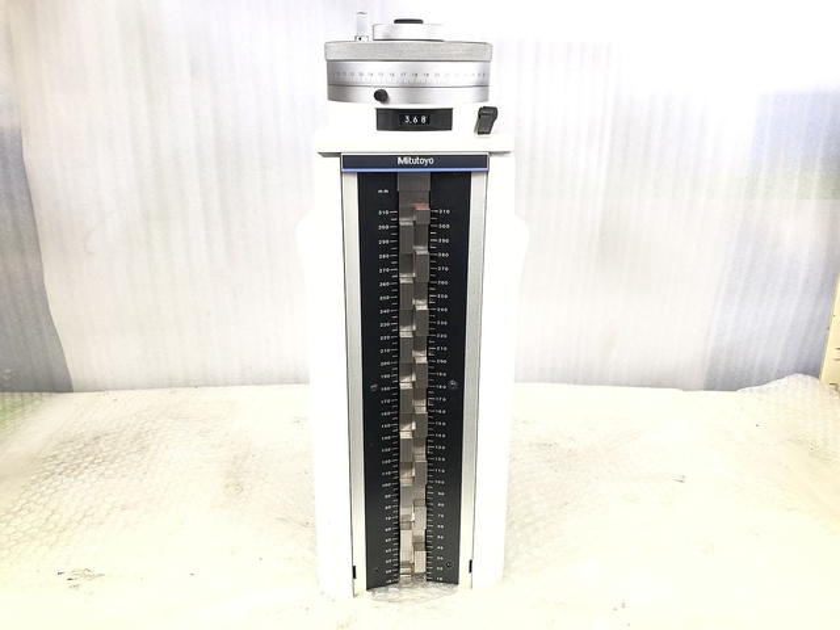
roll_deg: -0.3
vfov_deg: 49.7
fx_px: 679
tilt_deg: -17.8
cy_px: 315
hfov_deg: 63.4
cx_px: 420
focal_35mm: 28
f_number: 1.8
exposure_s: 1/30
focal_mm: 3.99
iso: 40
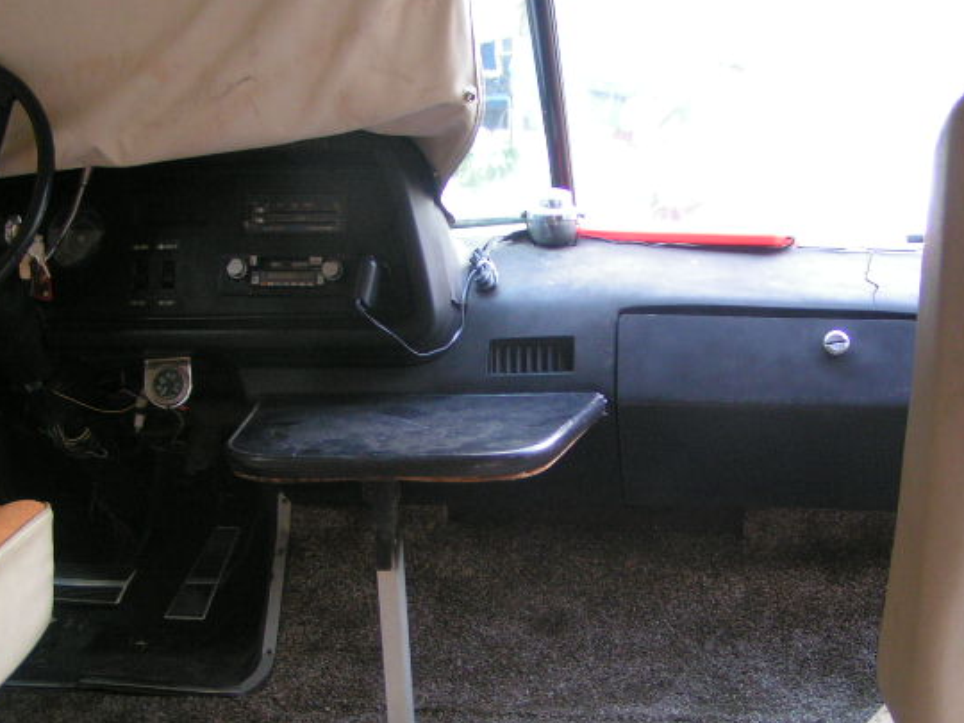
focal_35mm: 45
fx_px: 1253
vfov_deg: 32.1
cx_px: 519
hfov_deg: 42.0
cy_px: 411
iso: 160
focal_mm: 5.8
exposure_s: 1/40
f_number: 2.8
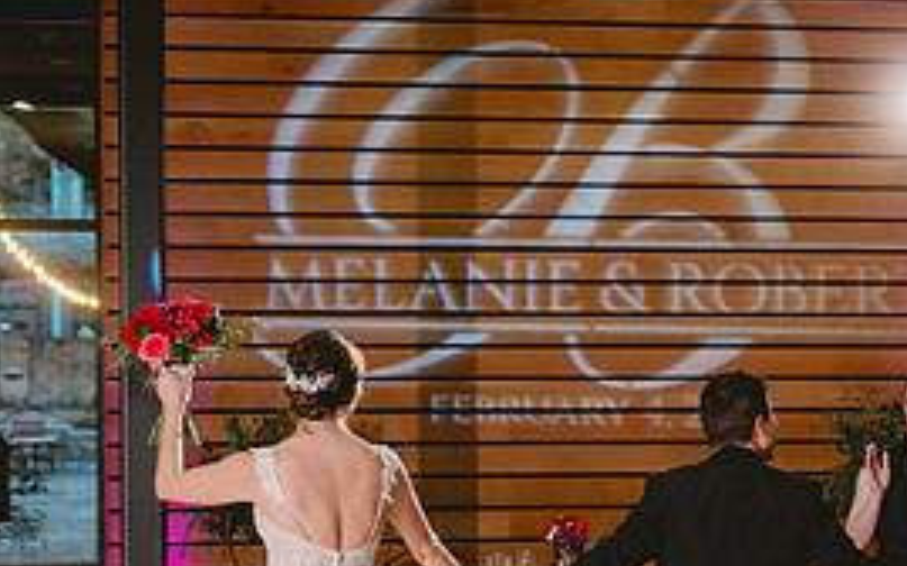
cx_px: 597
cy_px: 472
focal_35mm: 101
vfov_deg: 12.9
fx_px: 2496
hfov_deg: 20.5
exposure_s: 1/125
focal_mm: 46
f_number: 2.8
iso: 1600
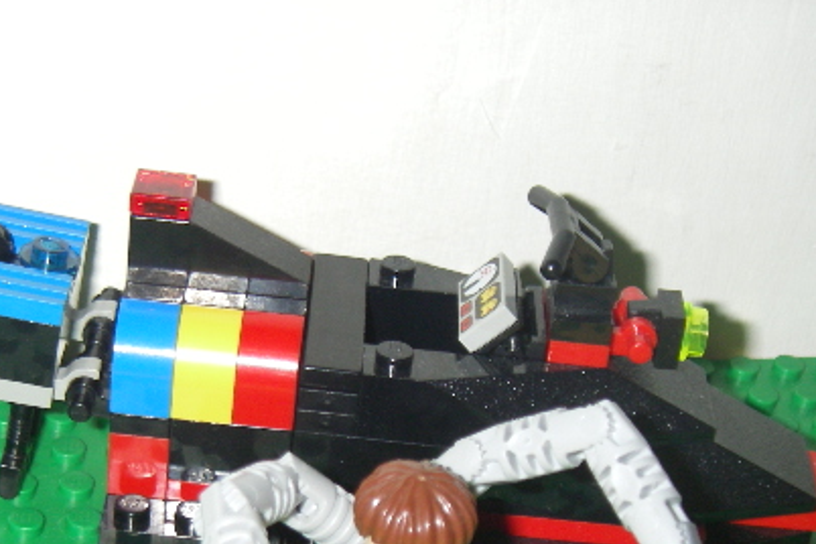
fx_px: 2063
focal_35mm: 91
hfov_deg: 22.3
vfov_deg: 14.9
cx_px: 331
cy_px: 475
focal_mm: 9.2
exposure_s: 1/50
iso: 160
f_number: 3.6
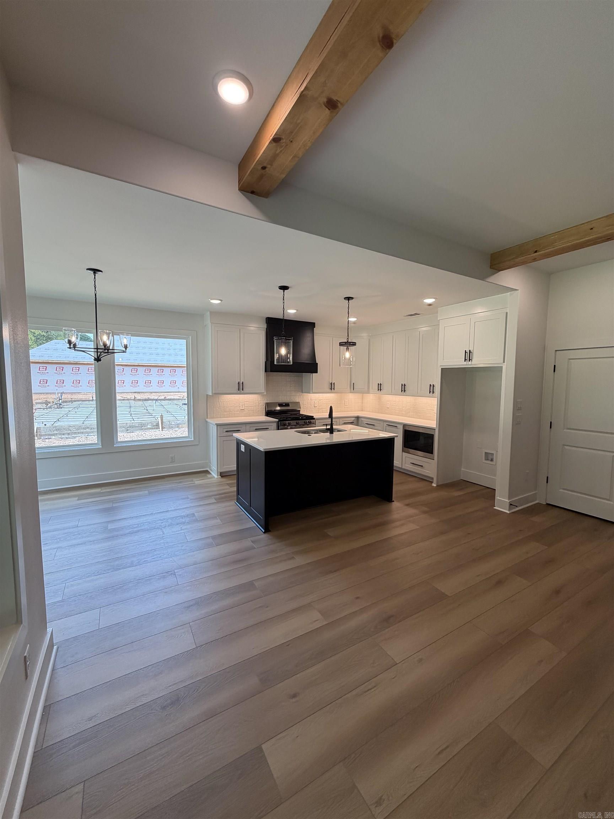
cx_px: 307
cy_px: 410
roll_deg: -1.1
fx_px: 331
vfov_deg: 102.1
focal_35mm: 14
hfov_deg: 85.7
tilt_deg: -4.7
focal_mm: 2.22
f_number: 2.2
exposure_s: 1/120
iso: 100
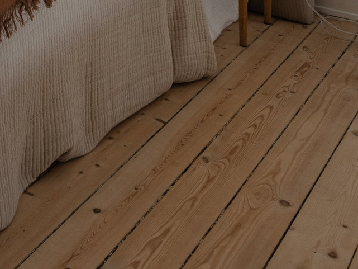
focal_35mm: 72
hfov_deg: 24.6
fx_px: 745
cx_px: -65
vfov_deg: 15.6
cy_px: -289
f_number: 5
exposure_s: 1/20
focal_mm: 16
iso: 400
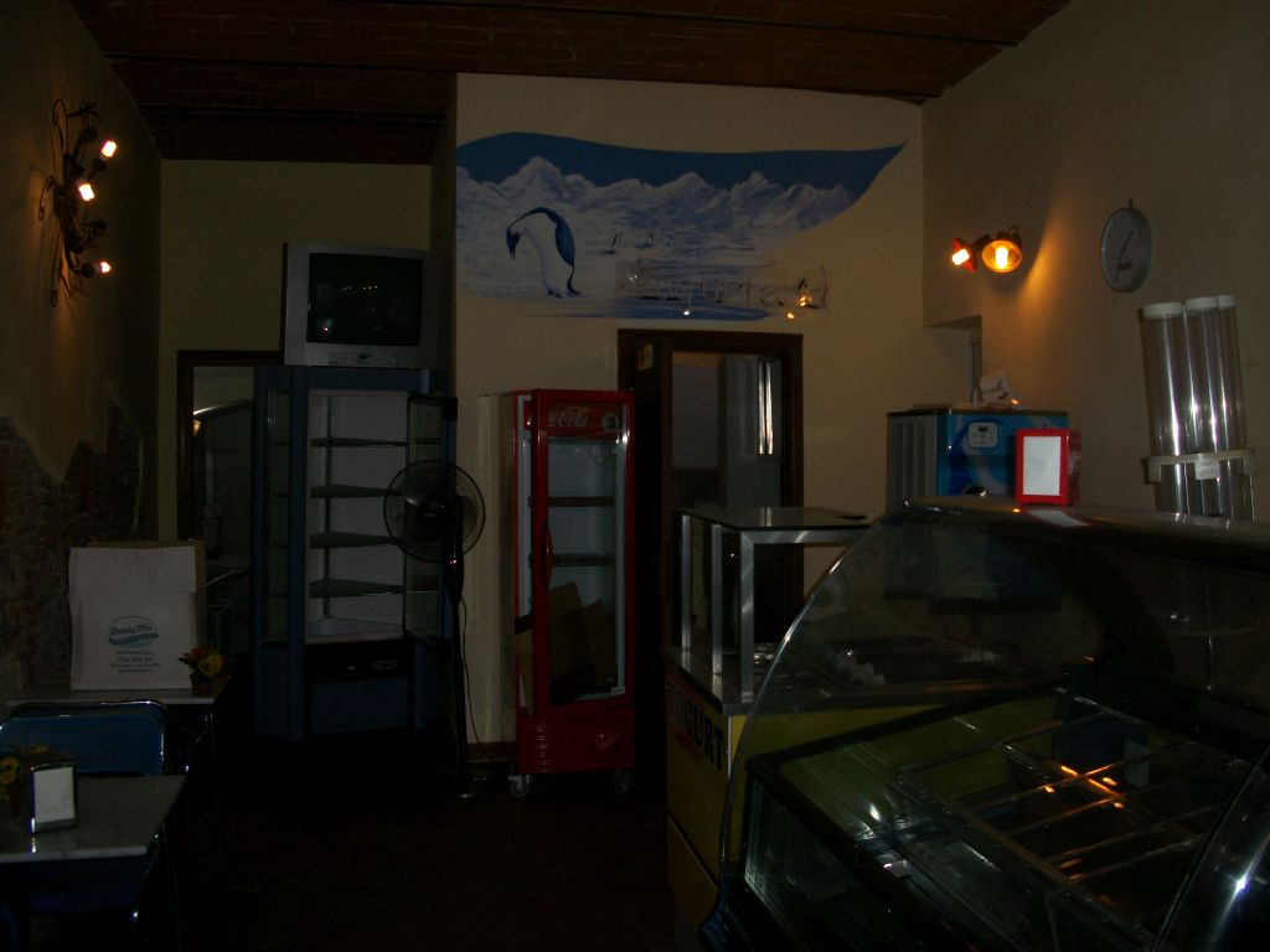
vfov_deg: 40.7
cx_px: 635
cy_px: 476
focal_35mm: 35
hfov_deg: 52.6
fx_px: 1284
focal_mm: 6.3
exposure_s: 1/30
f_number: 3.1
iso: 80
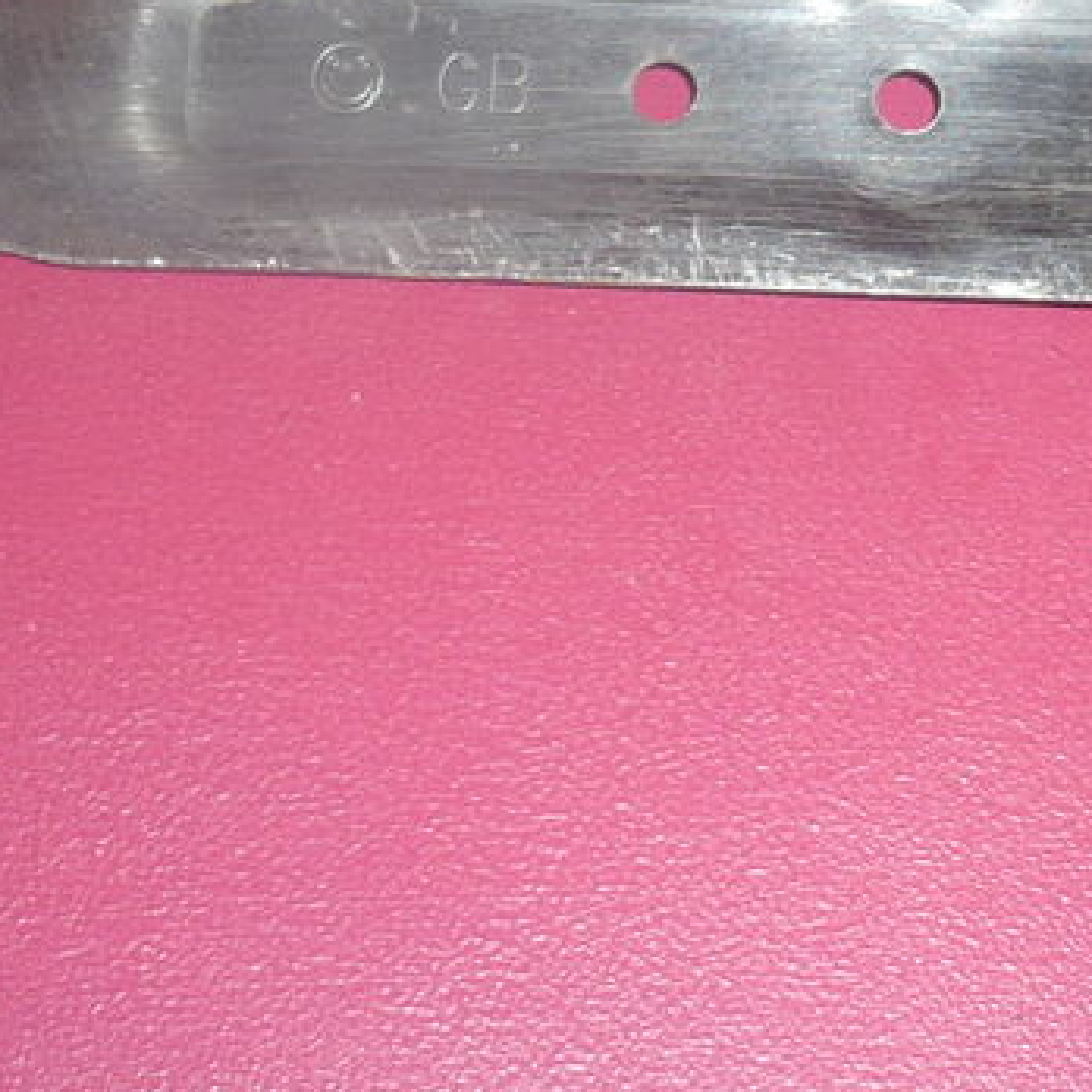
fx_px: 3176
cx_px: 778
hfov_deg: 19.4
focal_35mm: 89
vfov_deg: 19.4
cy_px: 260
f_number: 2.8
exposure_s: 1/30
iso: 100
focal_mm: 5.8
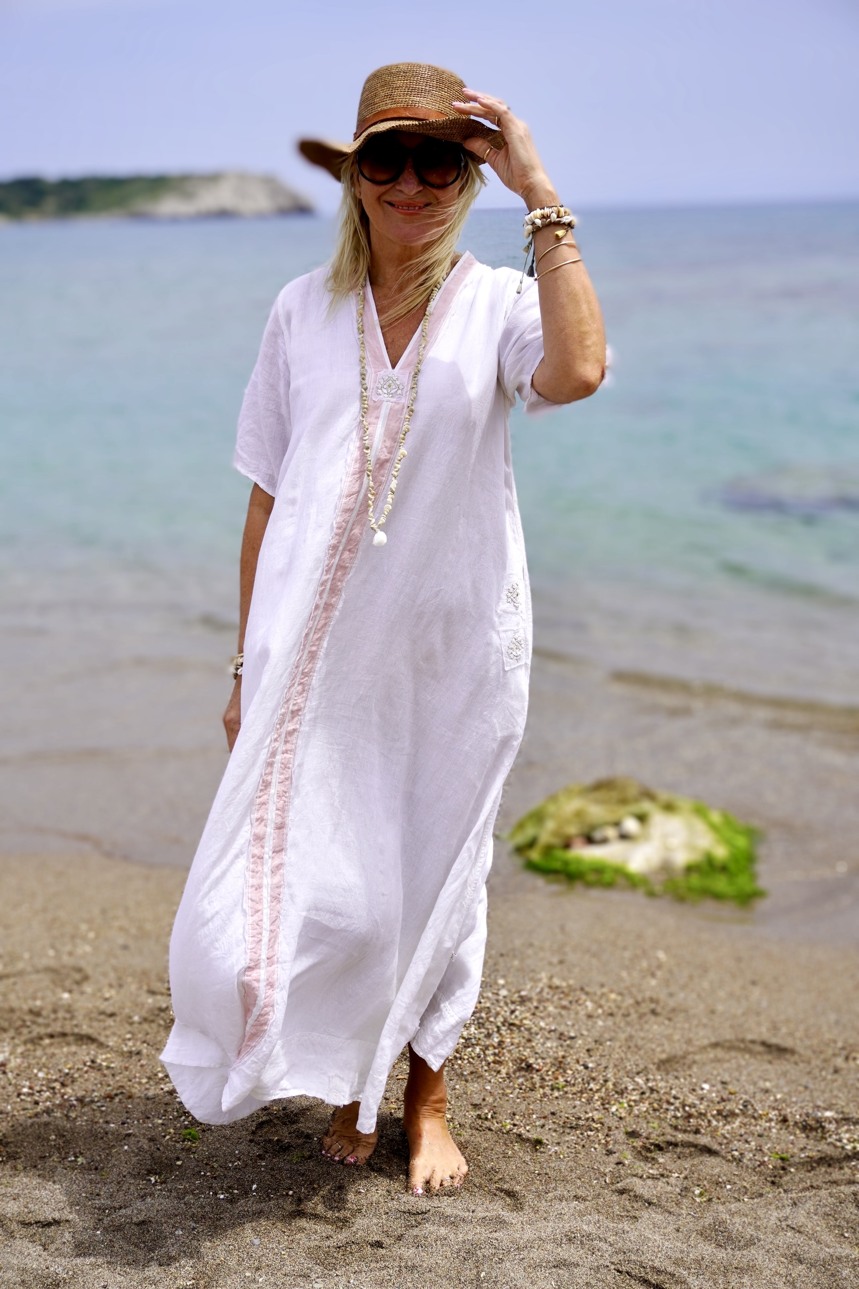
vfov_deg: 43.6
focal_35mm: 45
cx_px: 430
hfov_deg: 29.9
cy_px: 644
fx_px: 1610
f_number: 5.6
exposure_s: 1/1250
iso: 100
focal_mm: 30
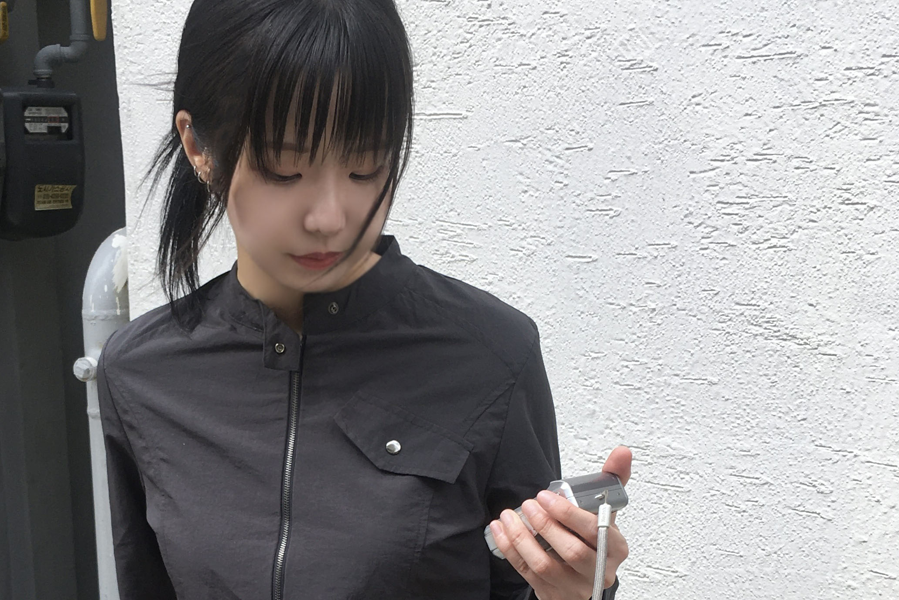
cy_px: 565
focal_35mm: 59
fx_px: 1473
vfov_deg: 22.3
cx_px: 261
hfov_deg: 33.5
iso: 25
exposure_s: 1/425
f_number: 2.2
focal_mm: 4.15
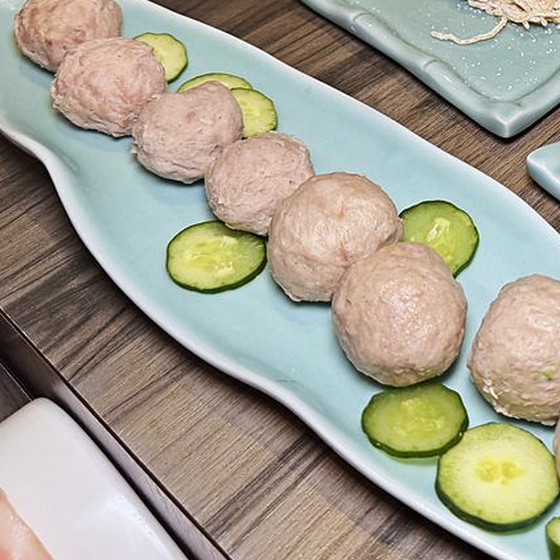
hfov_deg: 31.8
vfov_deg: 32.9
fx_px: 915
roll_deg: -3.3
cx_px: 542
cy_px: 100
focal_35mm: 50
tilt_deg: -42.7
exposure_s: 1/121
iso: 200
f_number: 1.78
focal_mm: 6.76
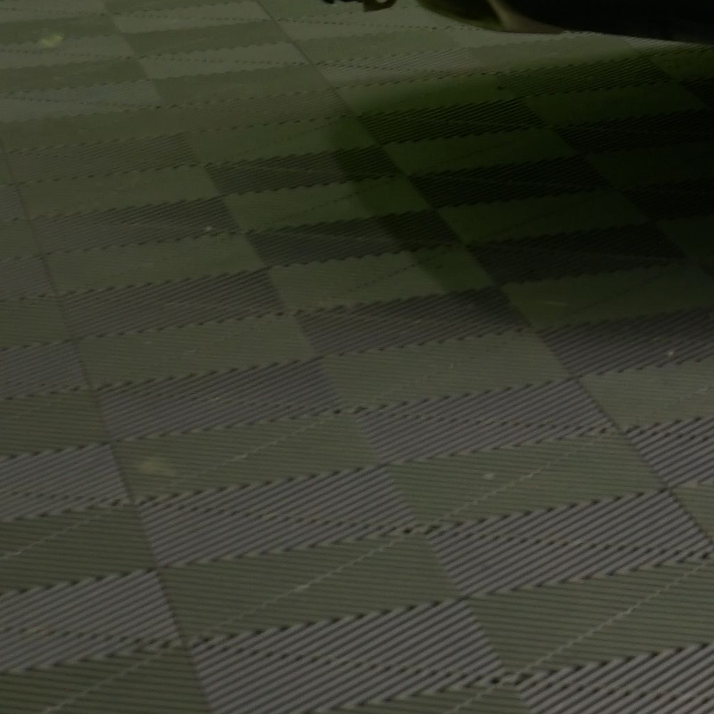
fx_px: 3617
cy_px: -450
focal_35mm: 155
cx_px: 1884
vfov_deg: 10.7
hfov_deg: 9.6
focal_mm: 31
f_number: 5.6
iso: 400
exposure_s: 1/25
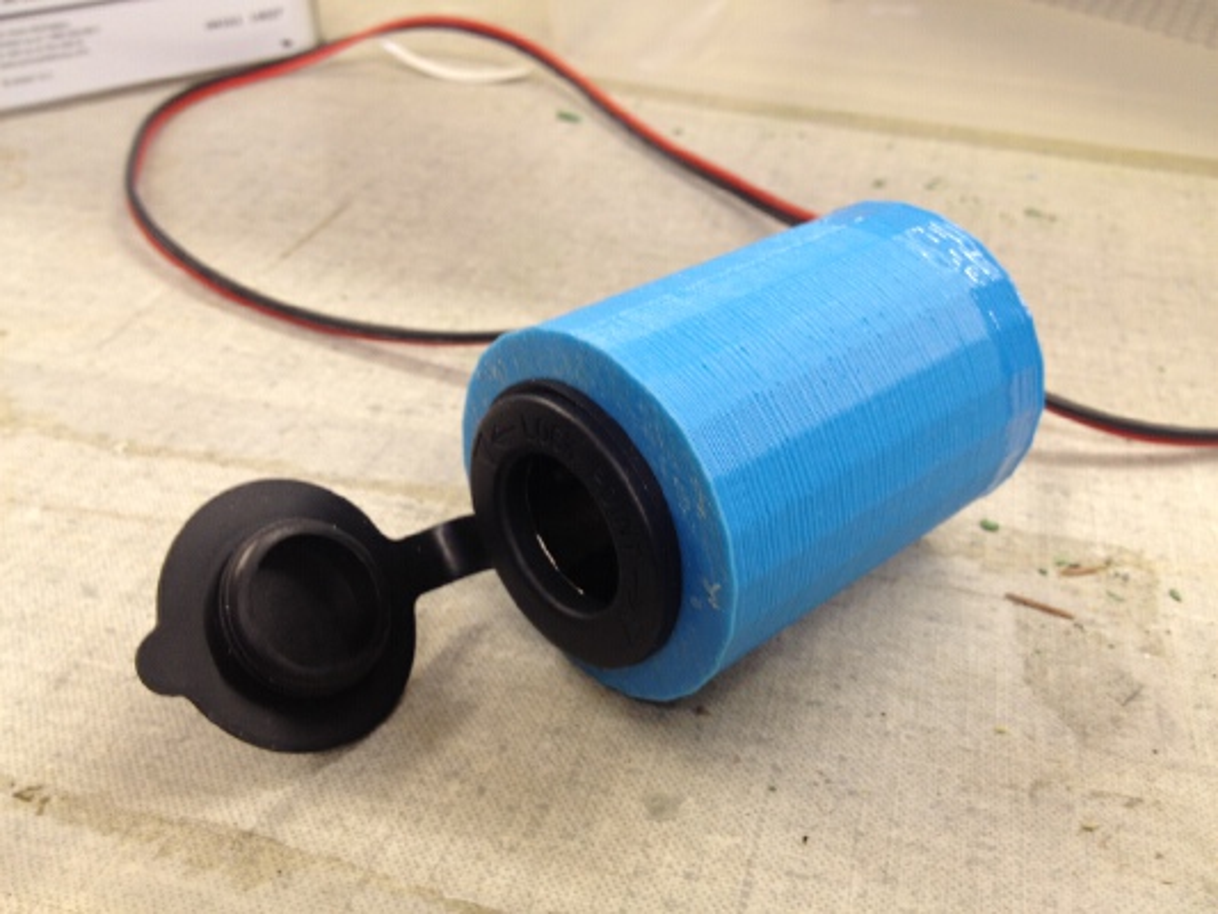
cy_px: 457
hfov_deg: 52.6
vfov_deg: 40.7
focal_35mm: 35
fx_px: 1232
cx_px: 609
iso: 80
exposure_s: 1/20
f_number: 2.4
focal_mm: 4.28
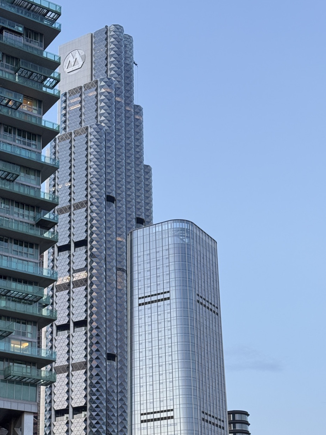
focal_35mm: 70
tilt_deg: +19.4
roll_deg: -0.2
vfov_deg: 27.5
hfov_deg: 20.9
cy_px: 308
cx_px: 100
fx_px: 879
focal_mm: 6.76
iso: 125
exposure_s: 1/100
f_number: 1.78
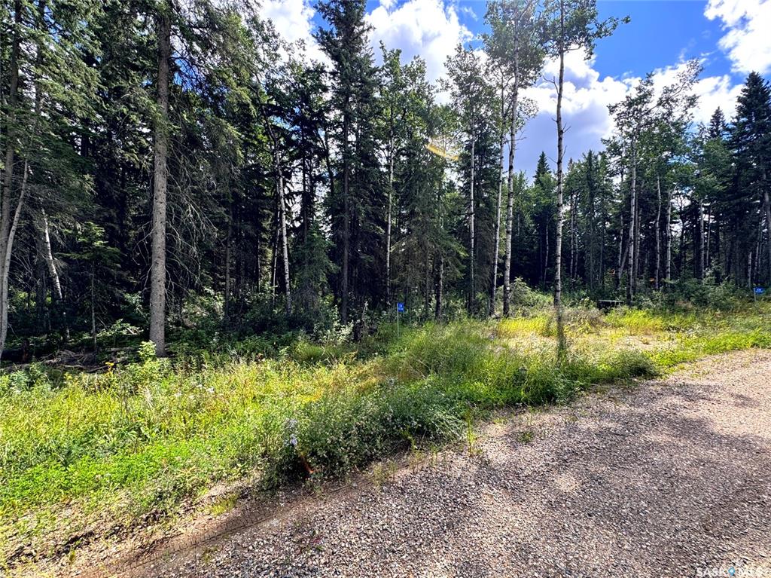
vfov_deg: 85.6
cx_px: 386
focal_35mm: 14
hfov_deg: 102.1
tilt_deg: -0.3
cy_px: 289
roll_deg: -0.3
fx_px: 312
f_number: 2.2
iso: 40
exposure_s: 1/383
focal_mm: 2.22
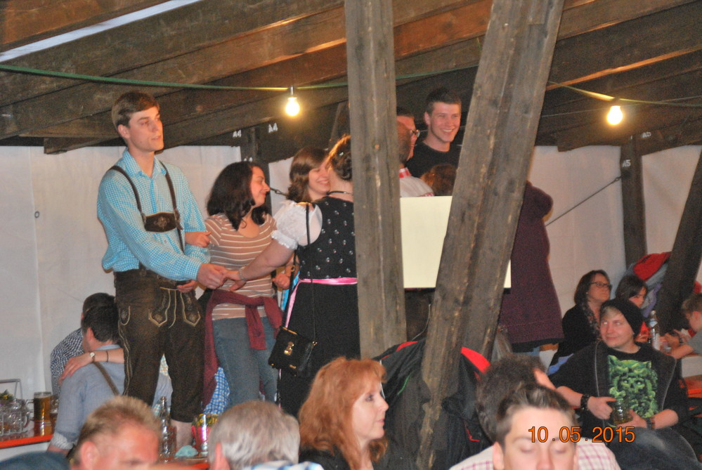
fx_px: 2343
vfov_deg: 11.5
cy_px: 235
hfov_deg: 17.0
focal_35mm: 120
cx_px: 351
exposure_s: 1/60
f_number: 5.6
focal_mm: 80
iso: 1400
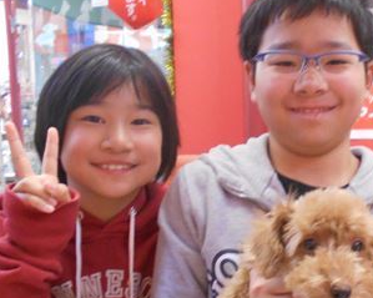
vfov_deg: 29.6
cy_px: 186
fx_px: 563
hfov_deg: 34.9
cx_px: 326
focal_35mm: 51
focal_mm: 4.6
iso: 400
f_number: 3.2
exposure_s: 1/25
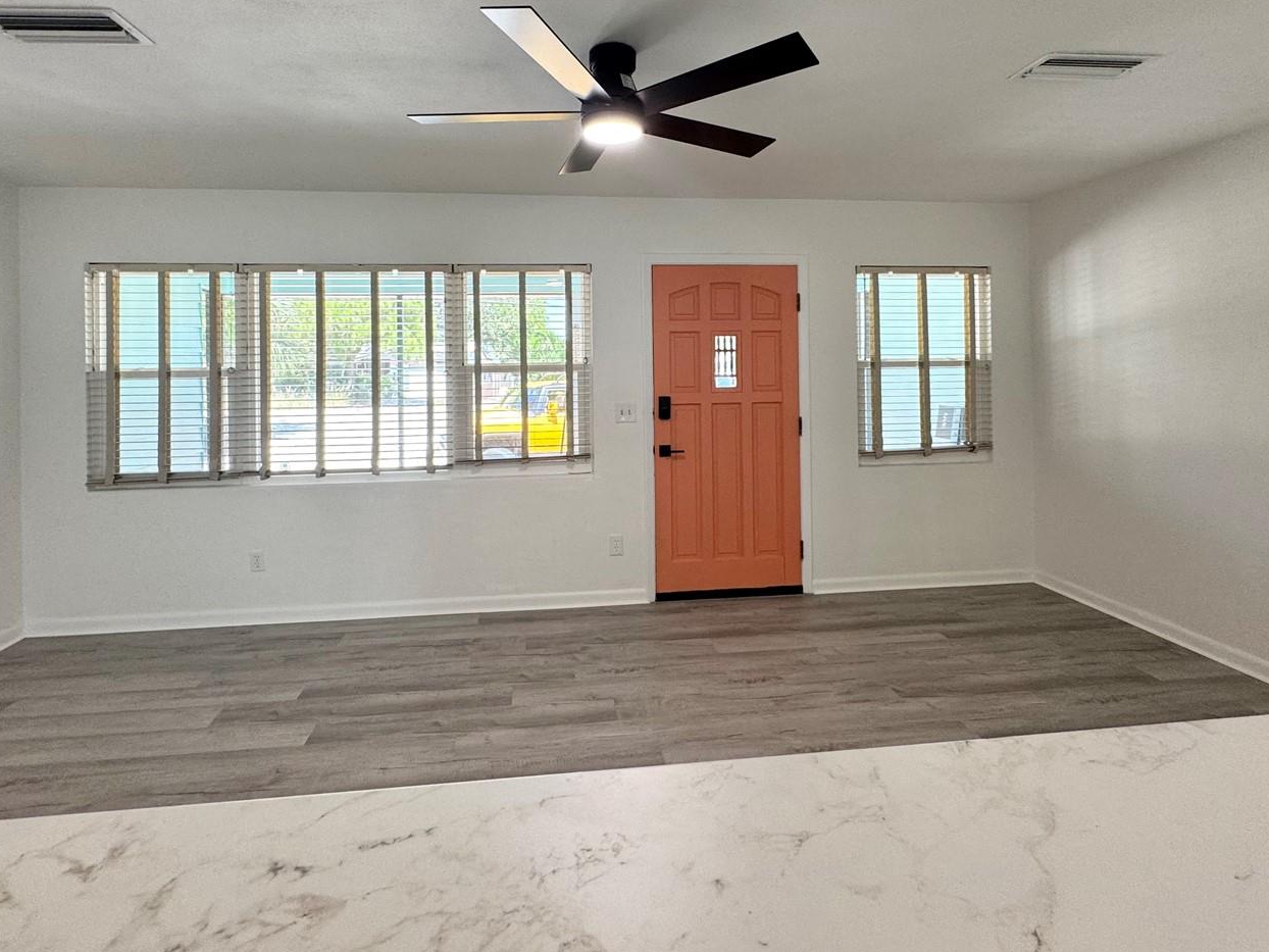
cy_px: 360
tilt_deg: -0.5
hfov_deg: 87.7
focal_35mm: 18
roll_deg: +1.6
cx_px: 598
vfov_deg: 70.5
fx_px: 660
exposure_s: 1/120
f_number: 2.2
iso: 125
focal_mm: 2.22
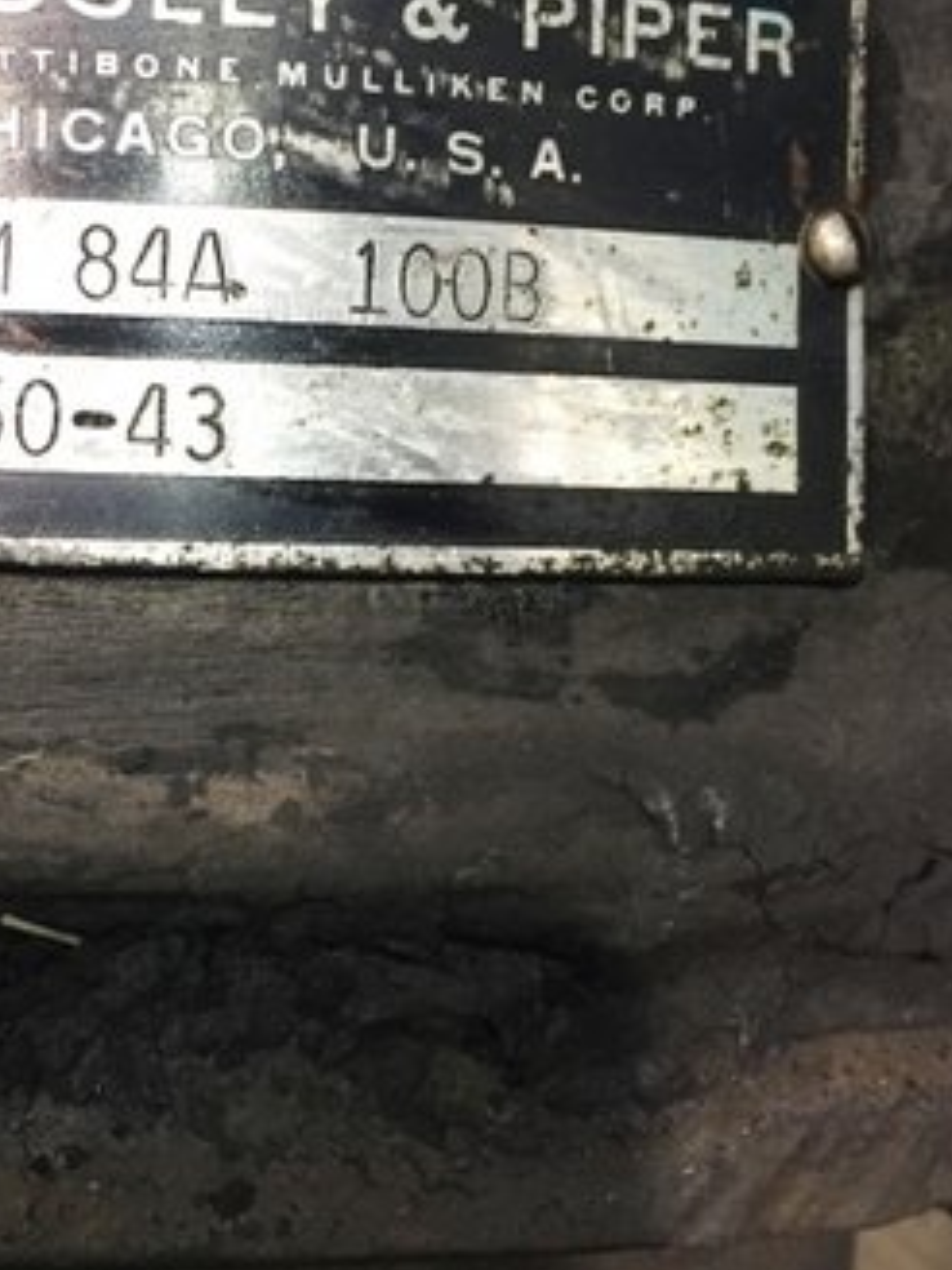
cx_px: 213
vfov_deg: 36.0
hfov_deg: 27.1
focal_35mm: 53
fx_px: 1943
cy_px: 476
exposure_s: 1/30
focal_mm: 4.15
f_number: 2.2
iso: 100
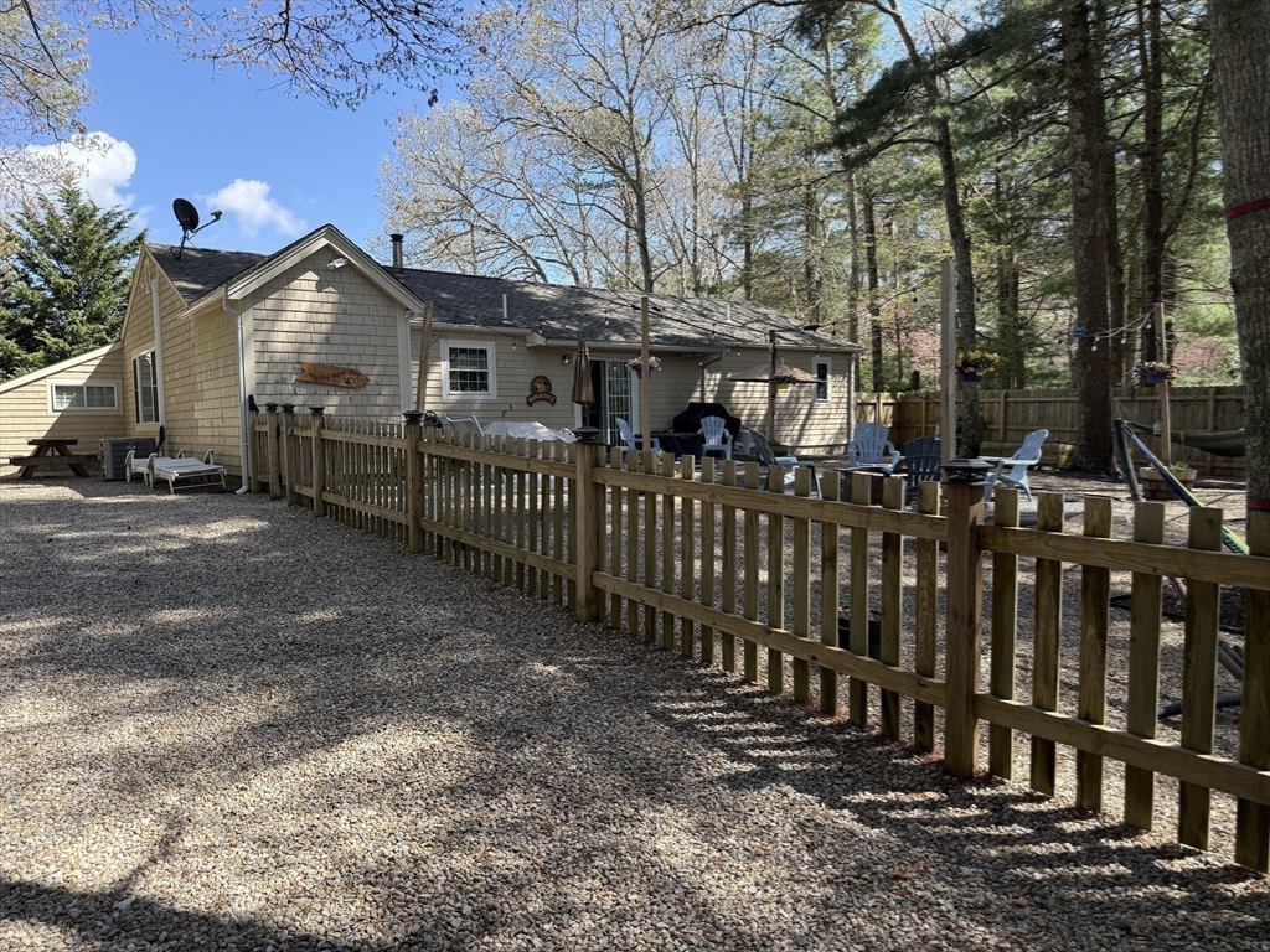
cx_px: 635
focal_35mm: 24
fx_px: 881
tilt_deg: -2.7
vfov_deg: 56.8
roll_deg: +1.3
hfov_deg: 71.6
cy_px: 476
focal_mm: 6.76
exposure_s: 1/1493
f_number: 1.78
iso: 100
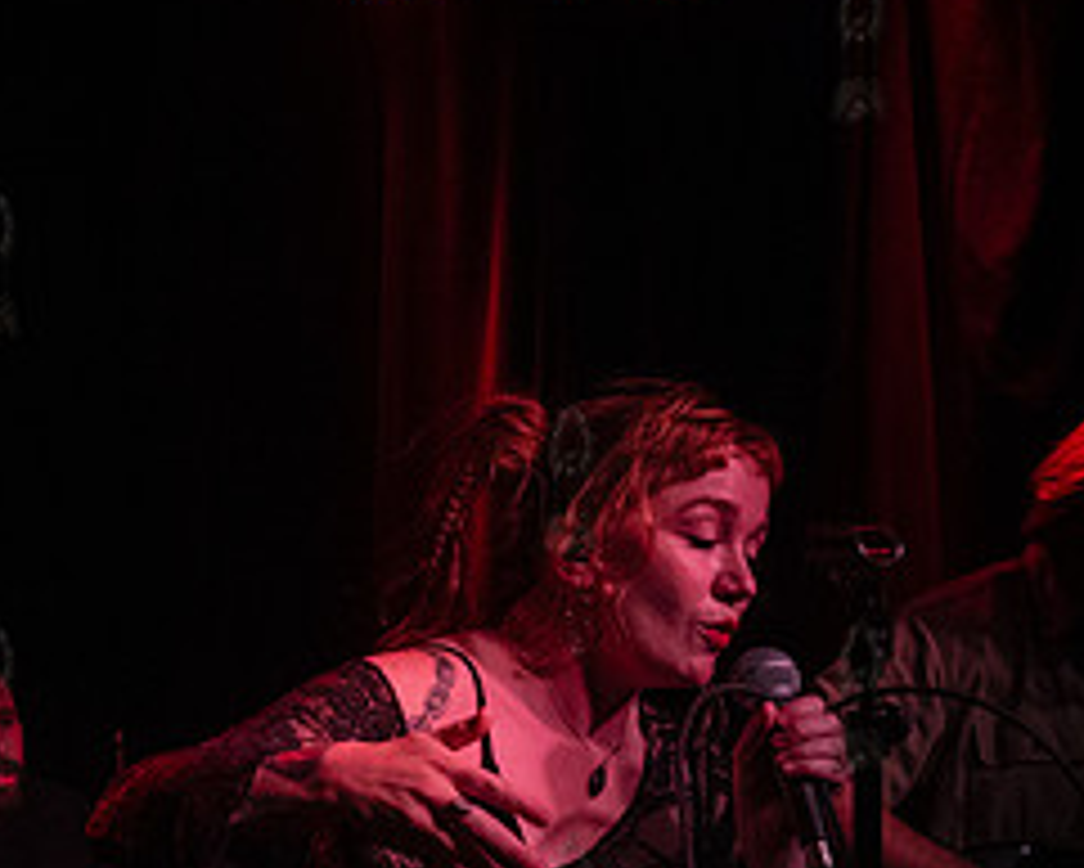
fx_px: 2247
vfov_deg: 21.6
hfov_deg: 25.7
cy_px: 693
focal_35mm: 70
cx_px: -13
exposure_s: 1/400
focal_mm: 31
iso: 10000
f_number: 4
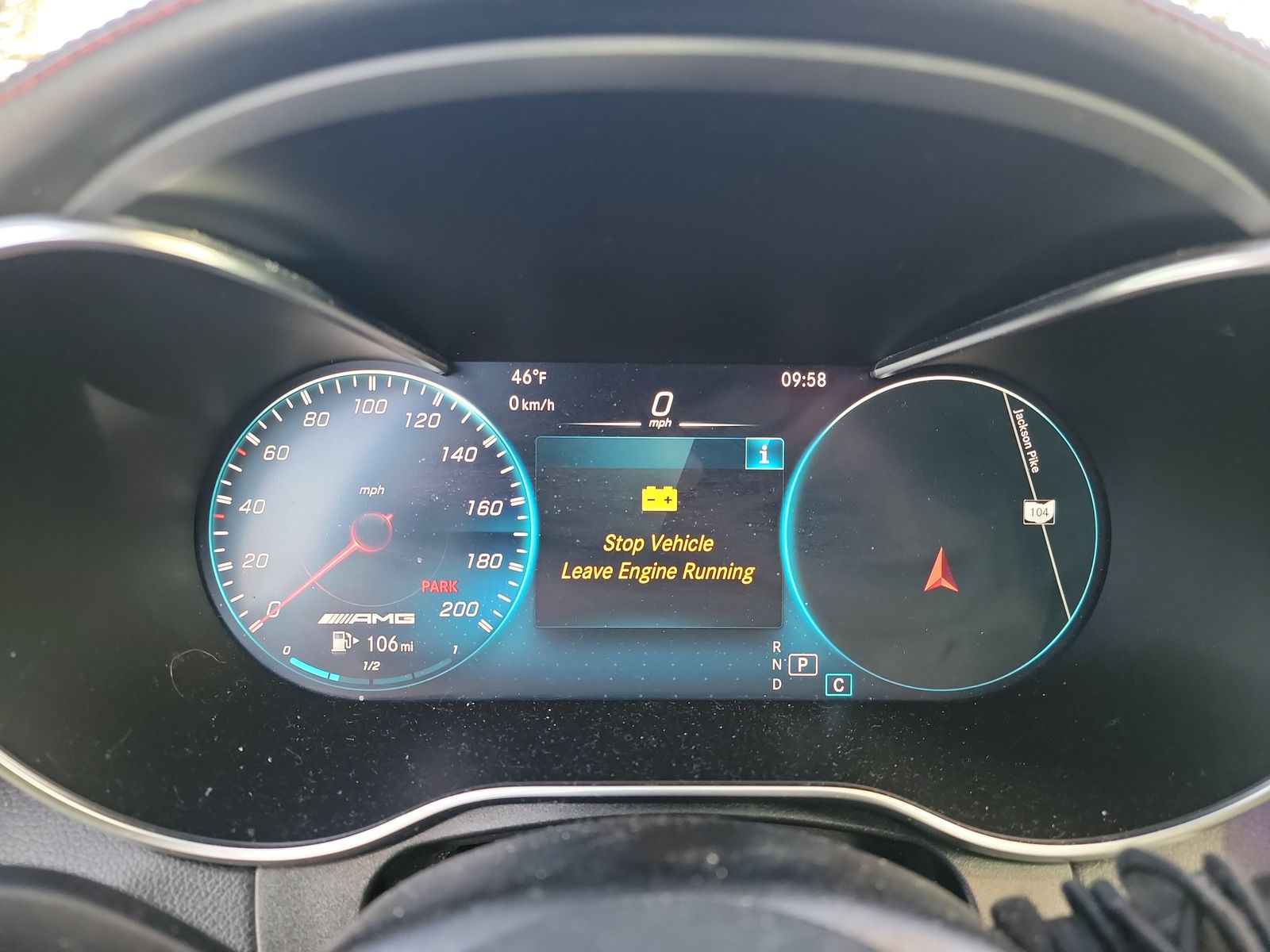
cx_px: 635
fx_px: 881
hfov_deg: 71.6
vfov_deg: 56.8
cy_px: 476
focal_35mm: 24
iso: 842
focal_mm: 6.7
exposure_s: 1/59
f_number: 1.8
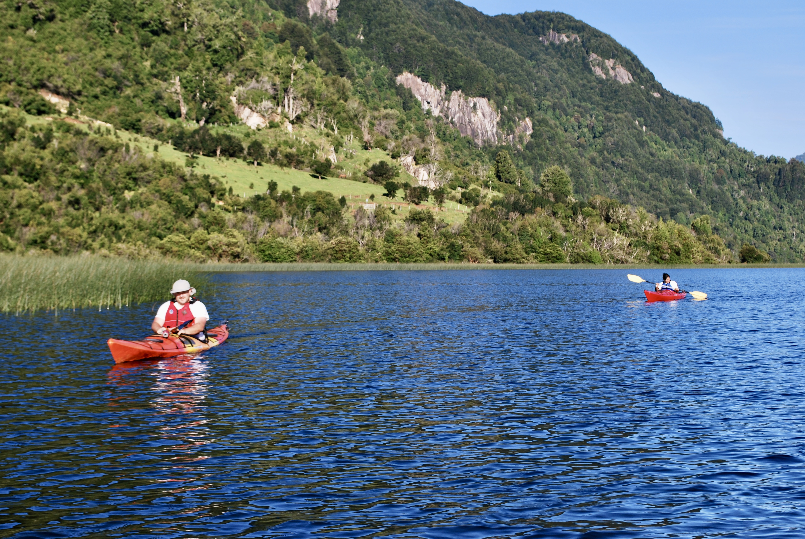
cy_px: 270
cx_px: 402
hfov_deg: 30.5
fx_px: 1478
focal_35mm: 66
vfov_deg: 20.7
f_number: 7.1
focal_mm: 44
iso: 100
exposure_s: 1/200
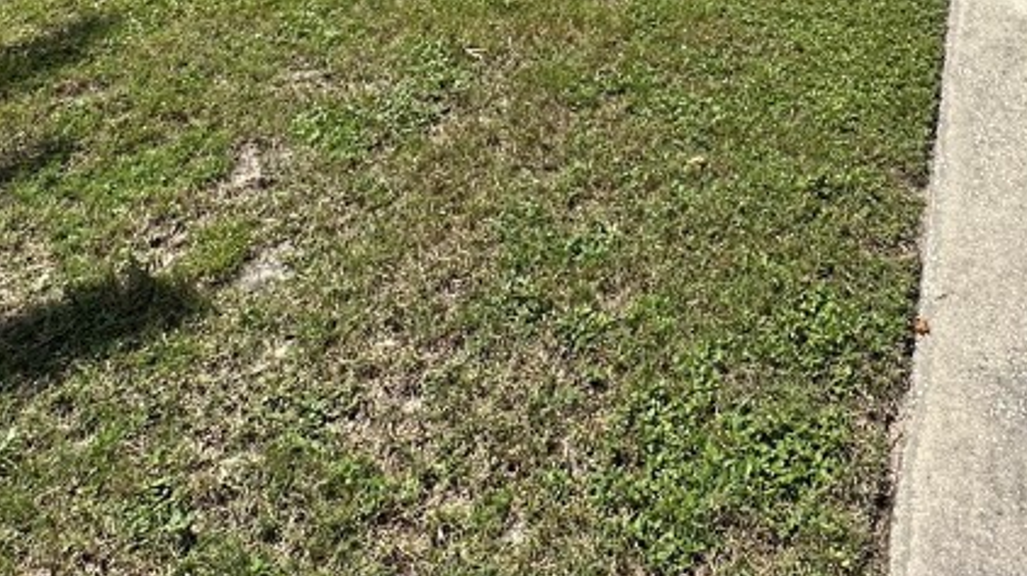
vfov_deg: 24.9
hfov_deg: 52.5
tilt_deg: -6.7
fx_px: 1007
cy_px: -277
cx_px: 723
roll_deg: +0.1
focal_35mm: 37
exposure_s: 1/2053
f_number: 2.2
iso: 50
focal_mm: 2.22
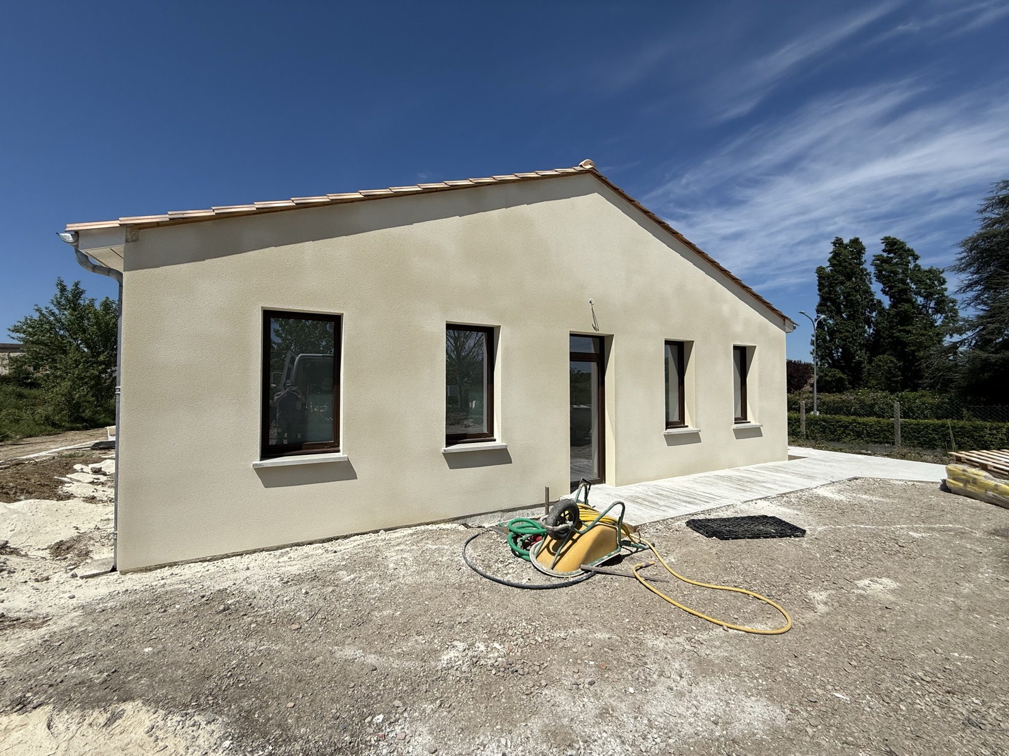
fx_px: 408
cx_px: 504
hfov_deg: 102.1
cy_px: 378
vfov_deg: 85.7
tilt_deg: +1.3
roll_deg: +0.2
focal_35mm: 14
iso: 50
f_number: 2.2
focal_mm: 2.22
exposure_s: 1/5155
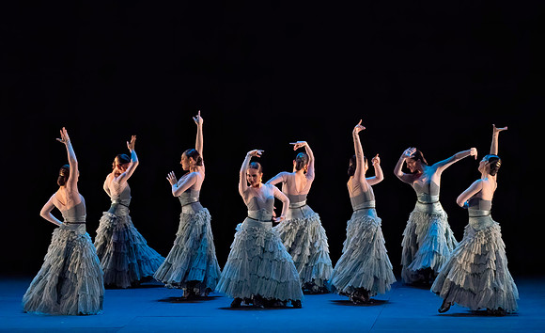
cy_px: 220
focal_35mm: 235
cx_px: 242
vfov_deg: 5.5
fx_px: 3466
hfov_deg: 9.0
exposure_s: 1/400
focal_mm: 189
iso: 10000
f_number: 5.6
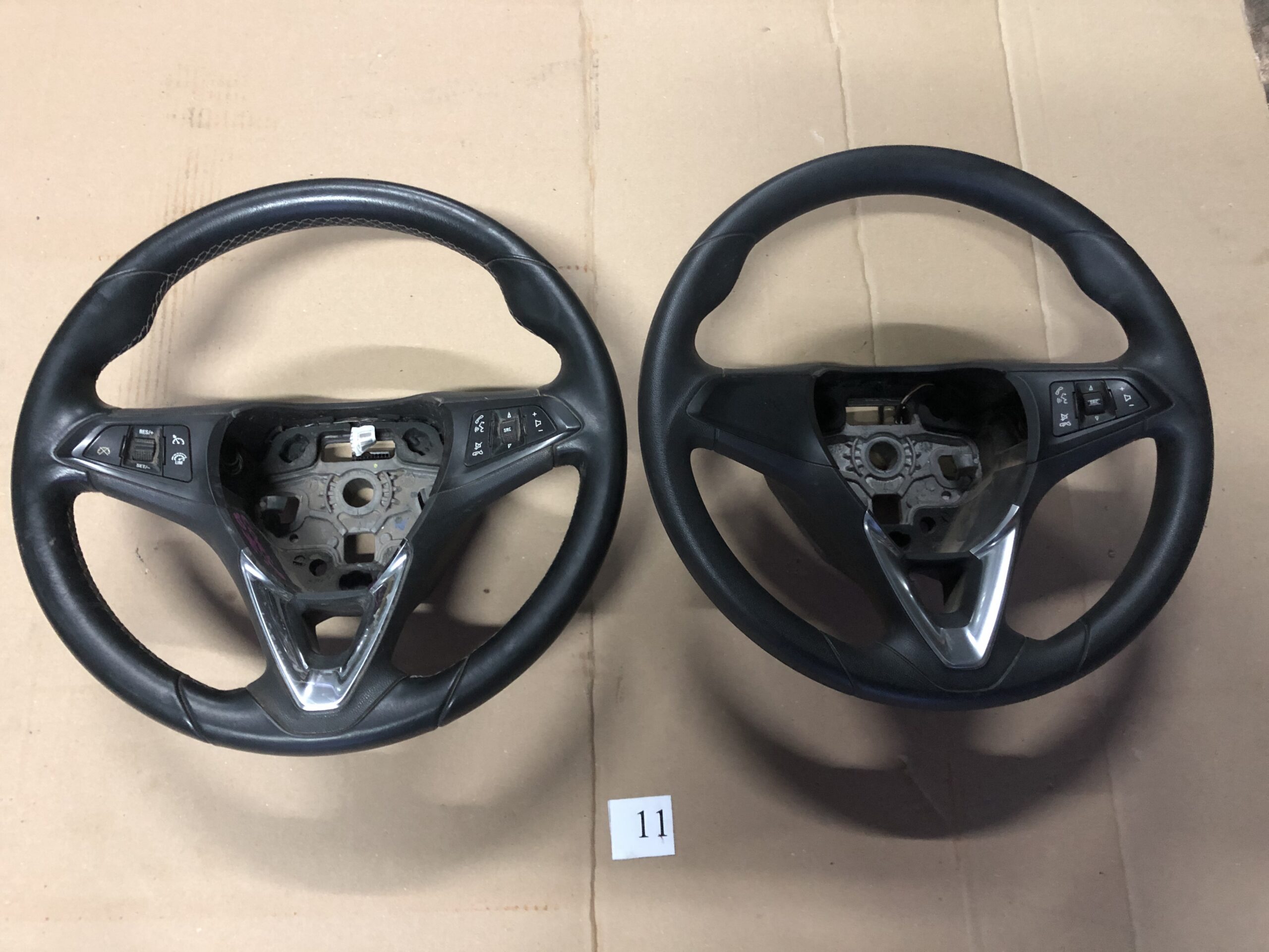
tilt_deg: -73.5
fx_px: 1026
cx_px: 634
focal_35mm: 28
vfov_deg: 49.7
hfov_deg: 63.4
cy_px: 476
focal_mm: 4
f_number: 1.8
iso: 100
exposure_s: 1/5
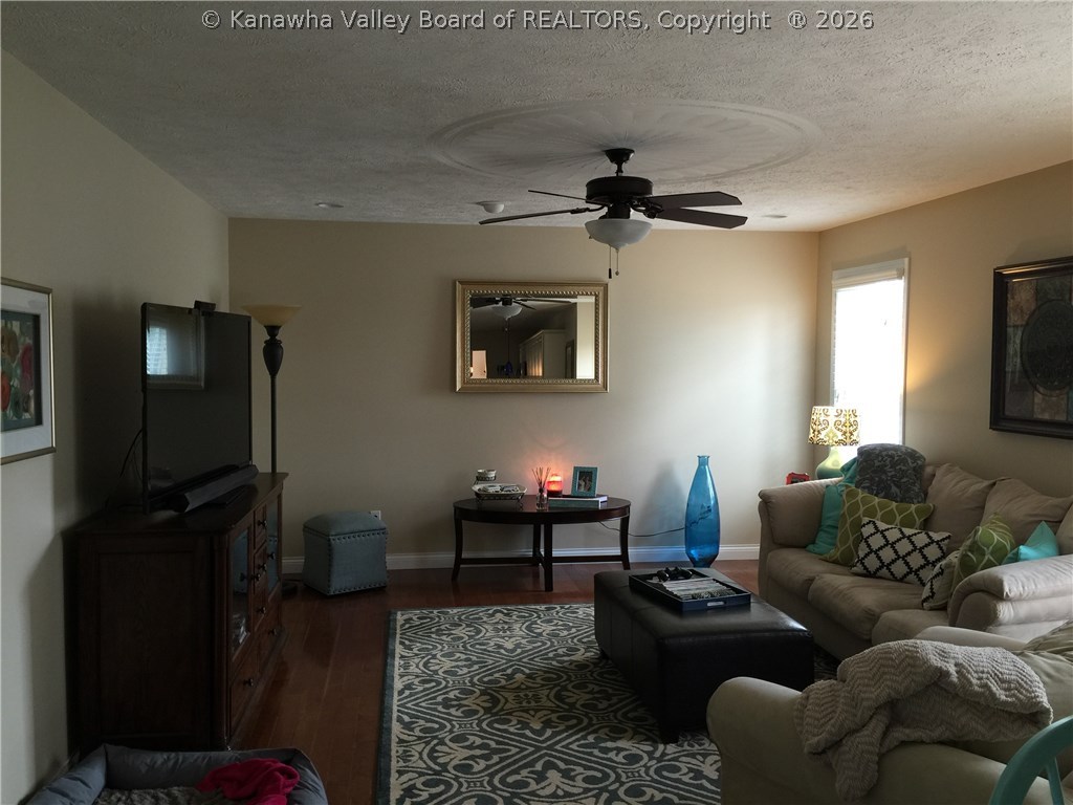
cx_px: 536
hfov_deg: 61.7
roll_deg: -0.3
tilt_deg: -2.3
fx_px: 899
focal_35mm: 29
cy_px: 402
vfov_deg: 48.2
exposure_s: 1/15
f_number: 2.2
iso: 40
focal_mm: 4.15
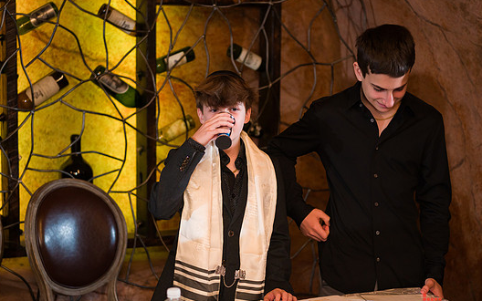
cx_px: 214
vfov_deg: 16.1
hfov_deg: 25.5
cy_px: 162
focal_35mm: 81
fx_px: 1064
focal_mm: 70
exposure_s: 1/200
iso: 1250
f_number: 4
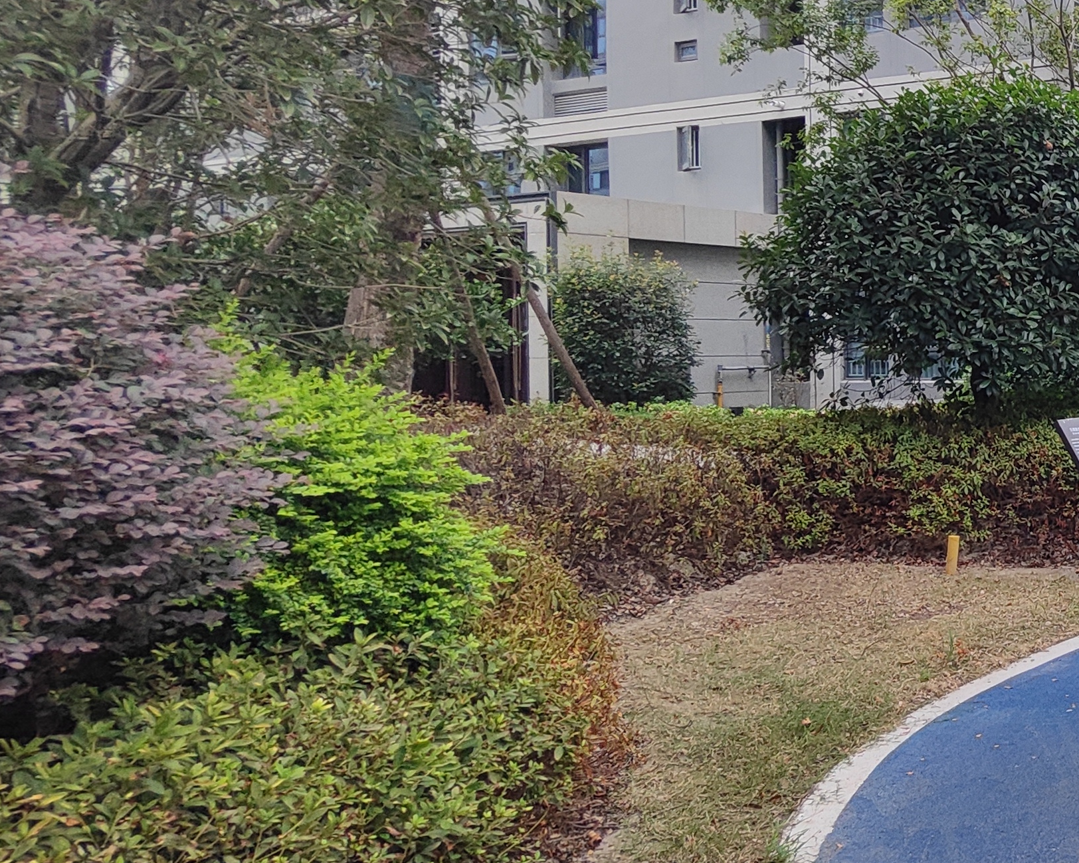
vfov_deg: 37.3
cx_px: 1371
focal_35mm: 40
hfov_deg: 34.2
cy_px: 373
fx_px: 1277
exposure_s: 1/354
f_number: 2.4
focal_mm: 2.13
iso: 50
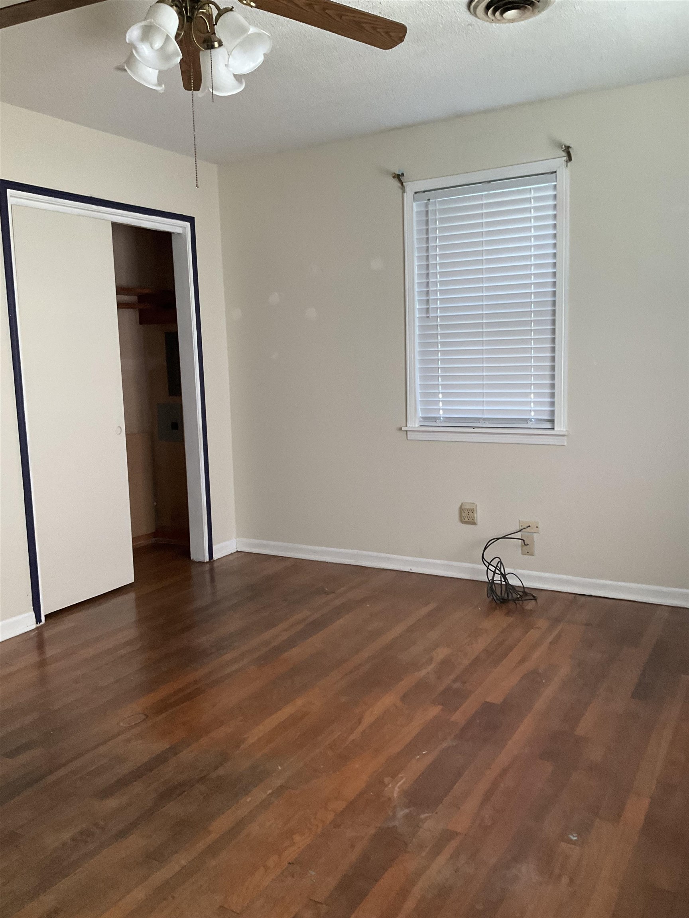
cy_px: 459
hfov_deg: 48.2
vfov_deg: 61.7
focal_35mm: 29
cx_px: 344
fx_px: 770
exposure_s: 1/60
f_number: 1.8
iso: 160
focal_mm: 3
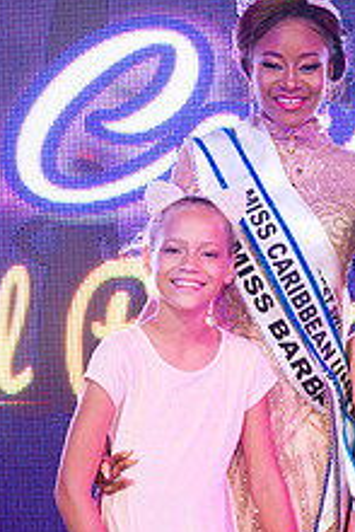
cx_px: 295
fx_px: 1329
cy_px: 237
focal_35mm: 90
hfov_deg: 15.1
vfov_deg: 22.6
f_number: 5
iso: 4000
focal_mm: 44
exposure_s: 1/160
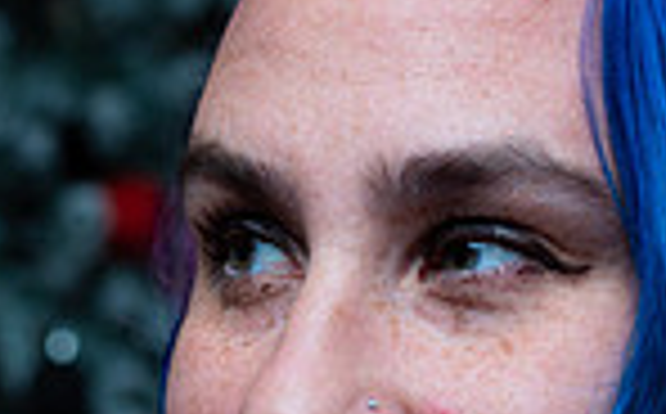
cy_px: 610
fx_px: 2537
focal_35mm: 140
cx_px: 126
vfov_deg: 9.1
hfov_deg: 14.9
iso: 100
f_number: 3.5
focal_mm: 35
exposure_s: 1/160
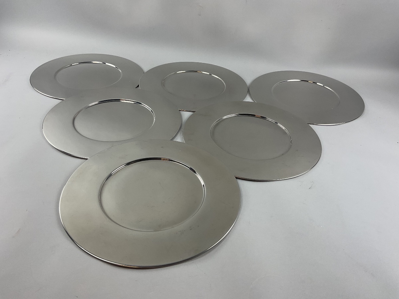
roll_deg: -4.5
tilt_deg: -36.7
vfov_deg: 48.2
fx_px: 334
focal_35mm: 29
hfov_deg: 61.7
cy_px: 150
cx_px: 200
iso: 40
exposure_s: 1/100
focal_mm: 3
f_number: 1.8
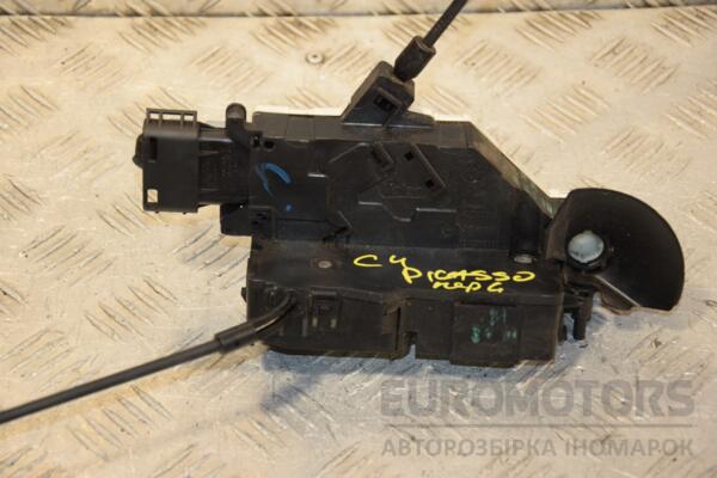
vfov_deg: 13.0
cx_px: 358
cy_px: 239
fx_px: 2091
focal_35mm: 105
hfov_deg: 19.5
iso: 800
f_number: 5.3
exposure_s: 1/160
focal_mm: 70
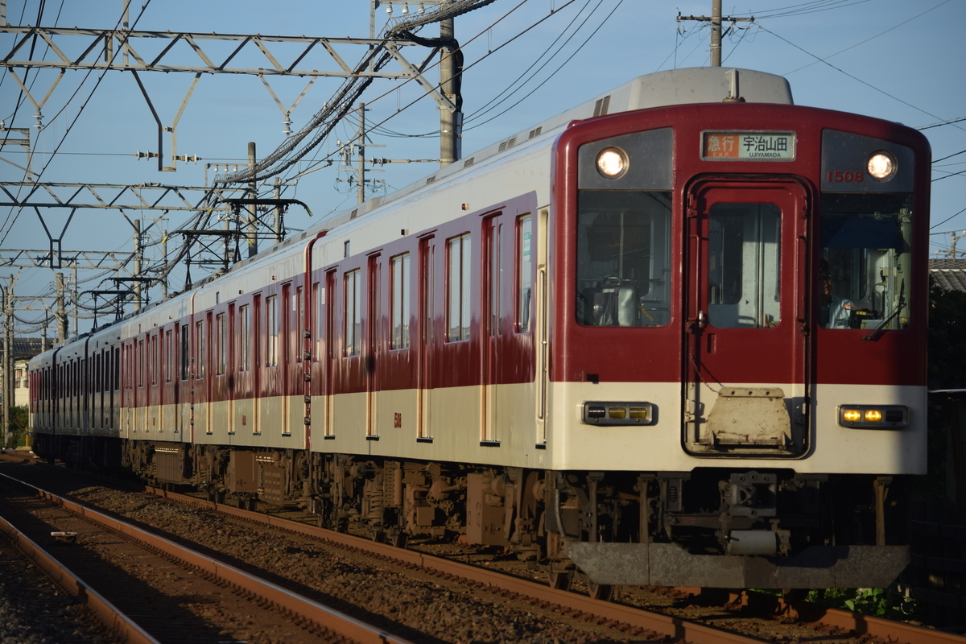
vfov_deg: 8.3
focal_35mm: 165
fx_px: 4427
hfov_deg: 12.5
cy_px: 322
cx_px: 483
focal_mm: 110
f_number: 5.6
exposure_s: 1/1250
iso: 200
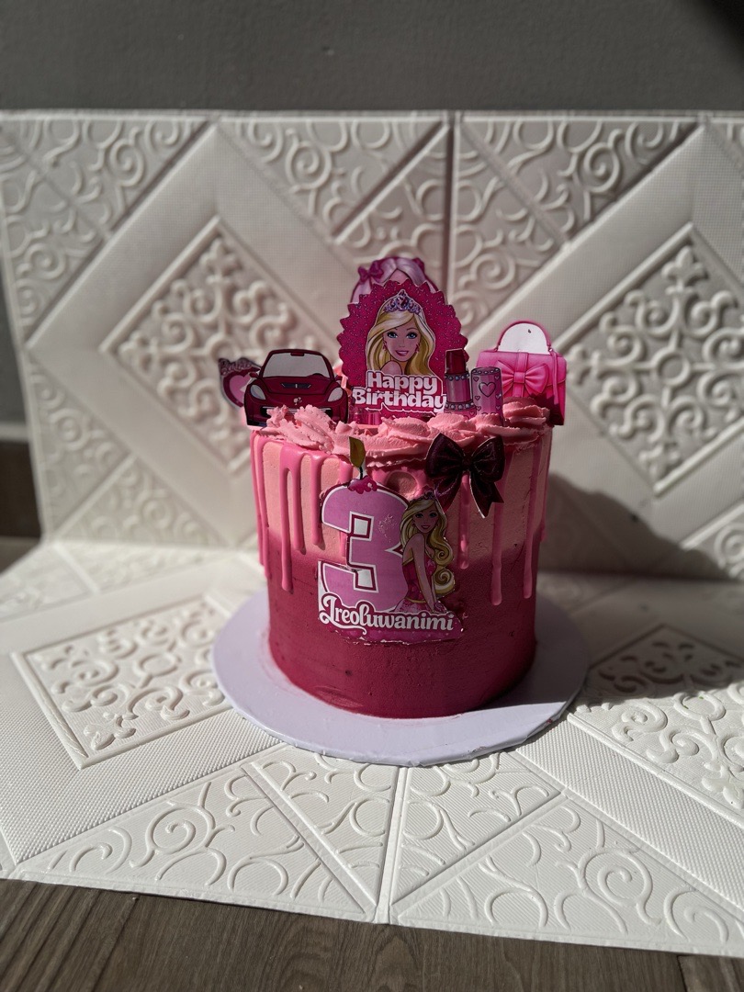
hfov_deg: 53.1
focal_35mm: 26
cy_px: 496
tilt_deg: -22.7
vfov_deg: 67.3
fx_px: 745
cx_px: 372
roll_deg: -0.6
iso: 50
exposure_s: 1/9174
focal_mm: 5.1
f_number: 1.6
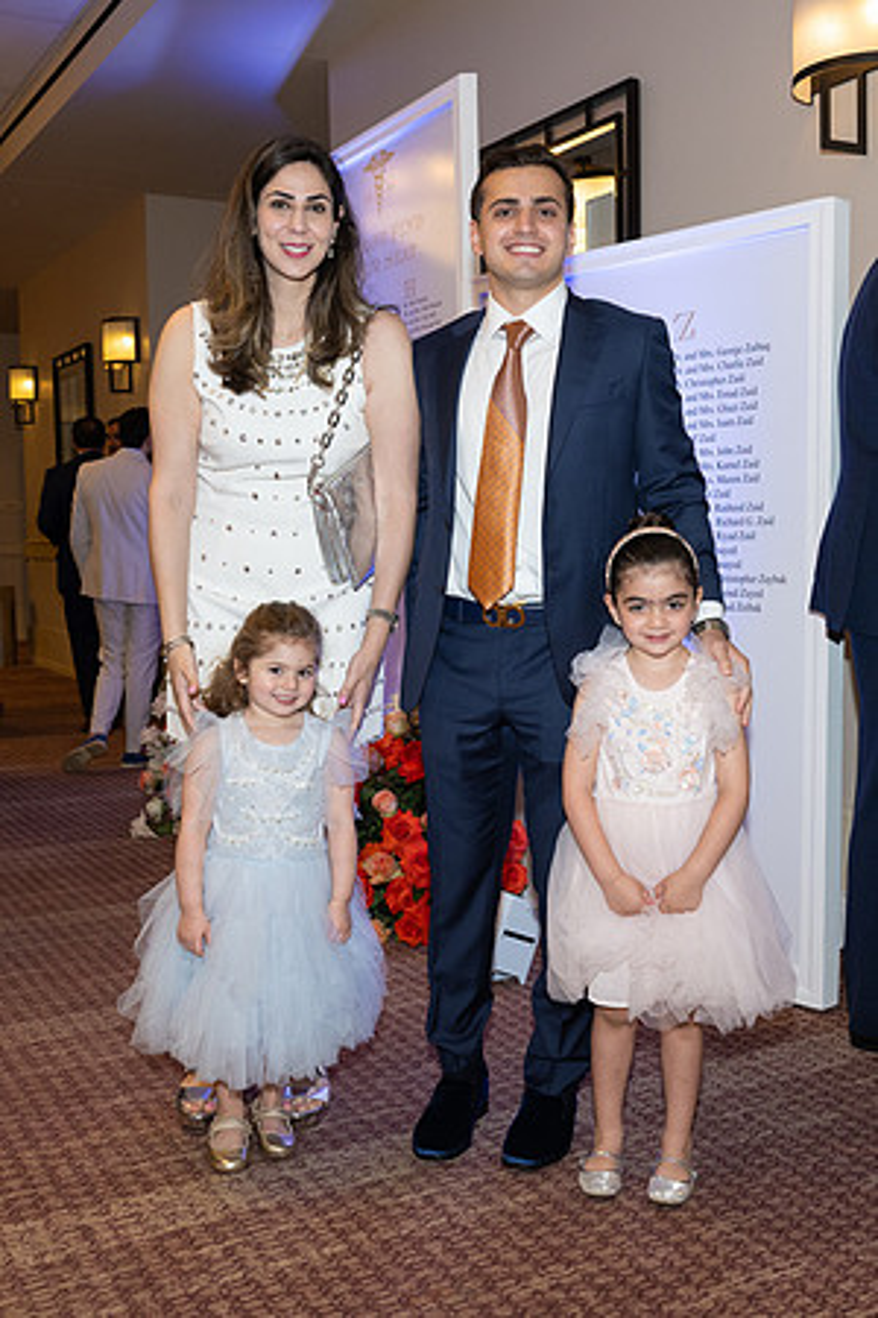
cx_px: 495
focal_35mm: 40
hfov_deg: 33.6
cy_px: 659
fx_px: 1454
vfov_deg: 48.7
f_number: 5.6
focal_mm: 26.5
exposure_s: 1/100
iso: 800
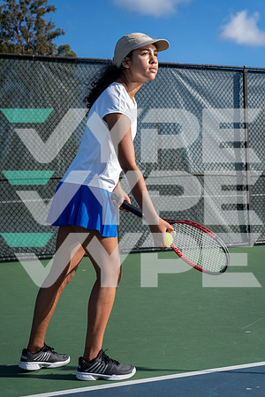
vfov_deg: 35.6
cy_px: 198
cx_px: 132
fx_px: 618
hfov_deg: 24.2
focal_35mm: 56
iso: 100
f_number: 8
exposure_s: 1/250
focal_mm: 56
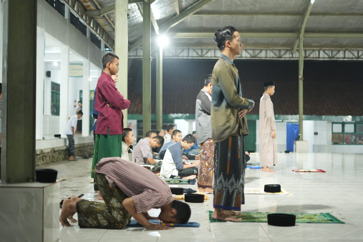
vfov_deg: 27.0
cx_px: 182
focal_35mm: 50
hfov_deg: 39.6
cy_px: 121
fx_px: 504
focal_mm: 50
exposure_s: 1/100
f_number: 1.8
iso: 1600
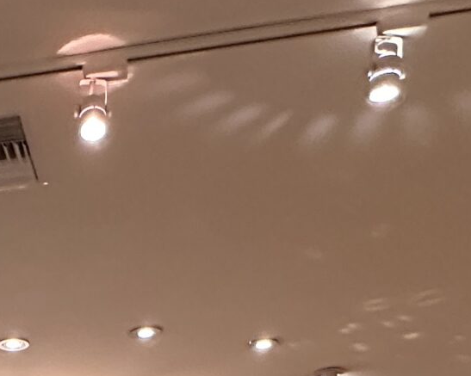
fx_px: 892
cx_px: -9
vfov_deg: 16.1
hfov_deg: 27.7
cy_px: 821
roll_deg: +0.9
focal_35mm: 64
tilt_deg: -10.4
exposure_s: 1/60
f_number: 2.2
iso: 500
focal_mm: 2.22
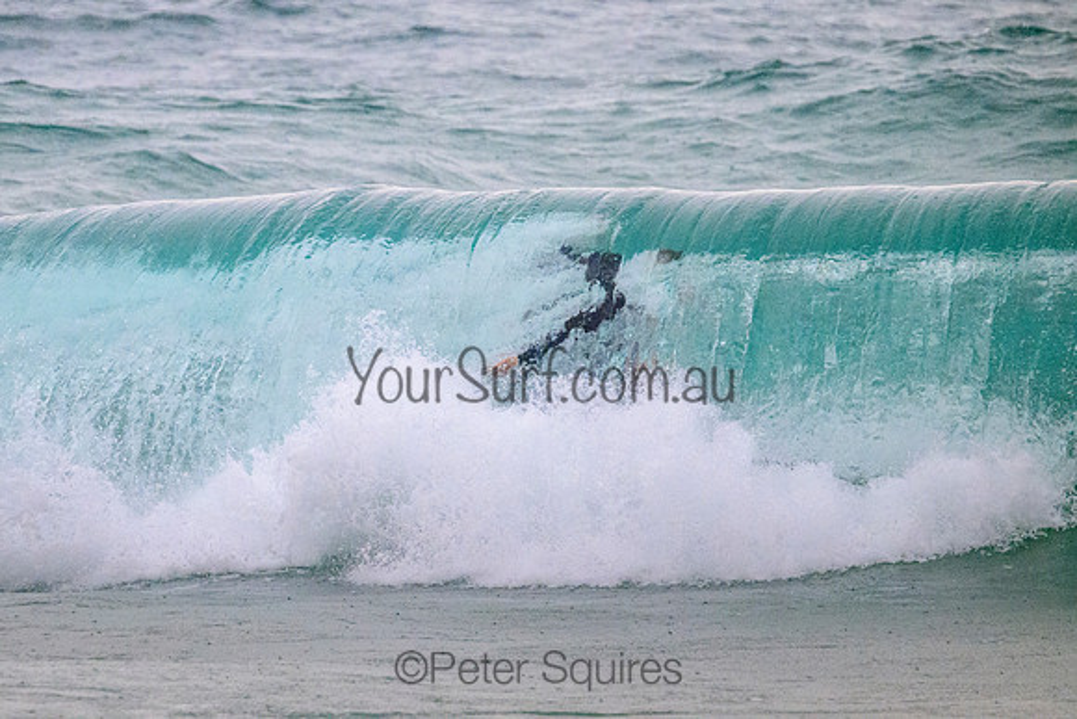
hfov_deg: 2.7
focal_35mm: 769
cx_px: 386
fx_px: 23022
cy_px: 258
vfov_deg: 1.8
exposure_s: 1/2000
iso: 7200
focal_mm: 600
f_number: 11
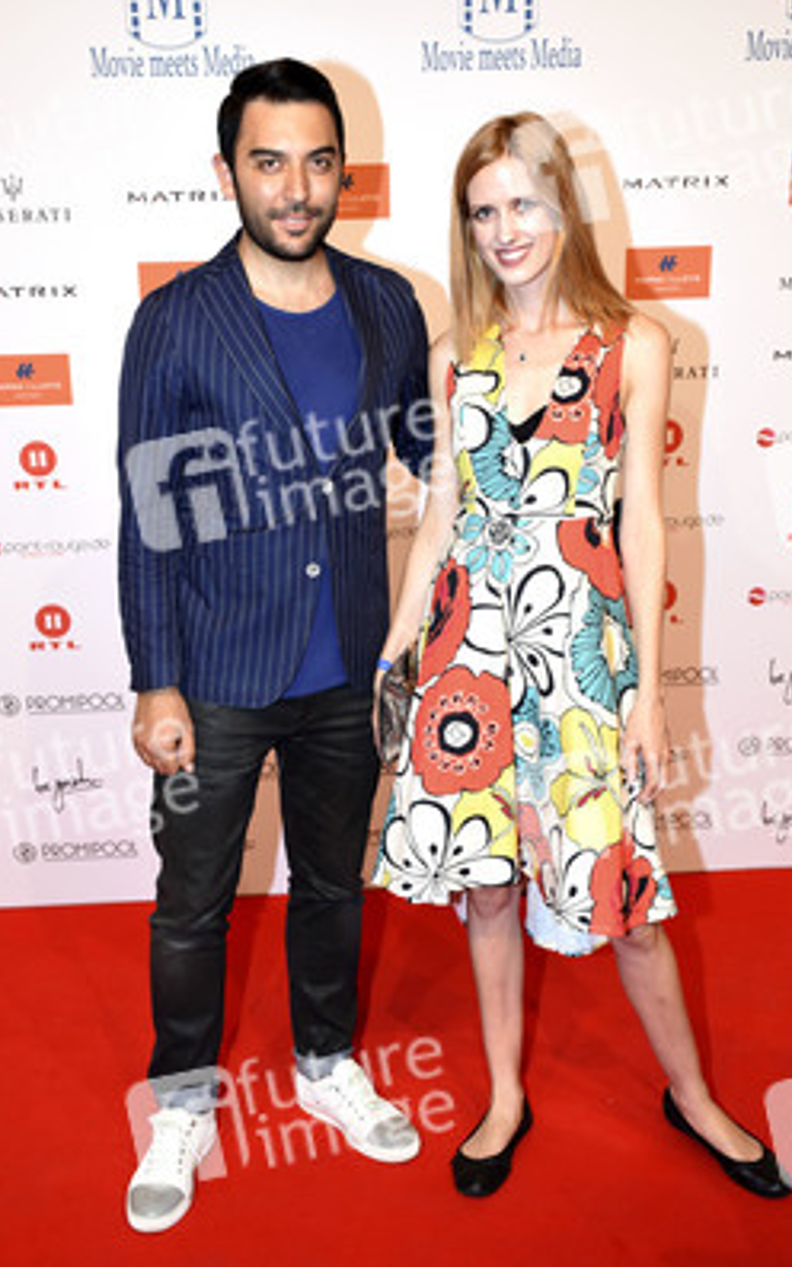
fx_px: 1382
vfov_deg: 49.3
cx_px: 383
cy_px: 635
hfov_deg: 32.0
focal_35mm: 40
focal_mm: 26
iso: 500
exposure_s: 1/160
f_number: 5.6
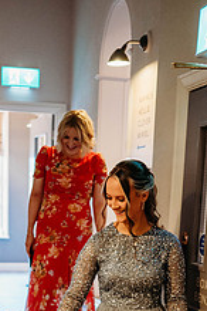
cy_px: 307
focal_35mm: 72
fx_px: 621
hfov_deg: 18.9
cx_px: 76
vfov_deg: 26.6
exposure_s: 1/200
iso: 2800
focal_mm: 35
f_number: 1.8
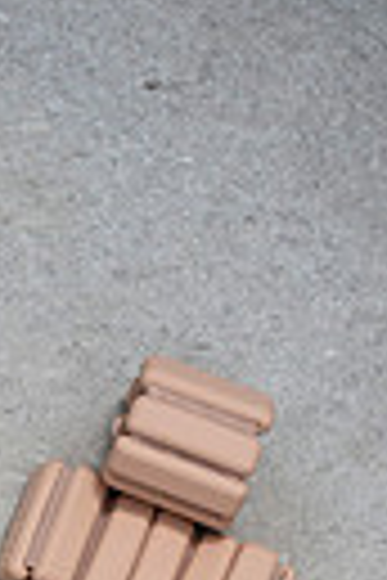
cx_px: -126
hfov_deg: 7.7
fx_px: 2822
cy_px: 850
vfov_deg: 11.3
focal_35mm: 175
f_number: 8
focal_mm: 50
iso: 250
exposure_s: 1/200
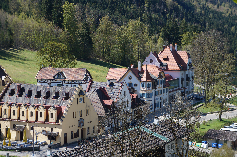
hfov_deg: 24.6
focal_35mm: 82
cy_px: 78
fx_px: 543
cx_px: 118
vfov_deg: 16.5
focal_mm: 55
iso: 200
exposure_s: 1/320
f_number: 8
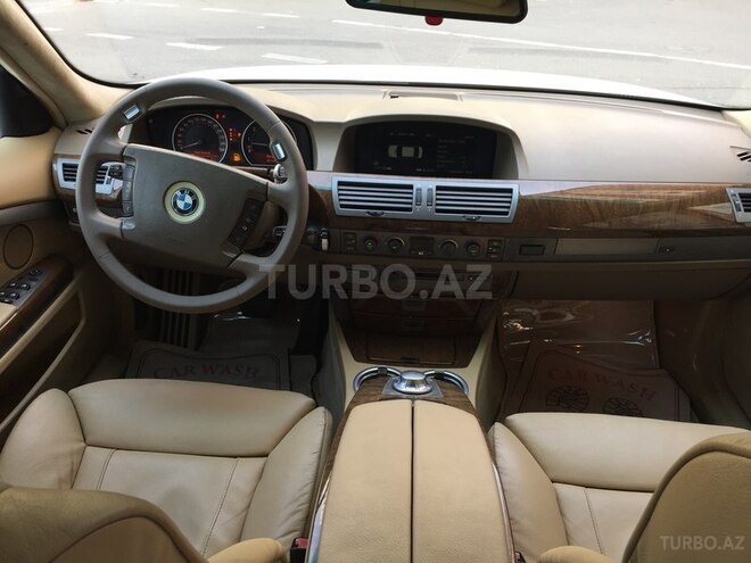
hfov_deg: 61.7
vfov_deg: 48.2
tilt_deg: -28.4
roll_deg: -5.1
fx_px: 629
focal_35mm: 29
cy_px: 282
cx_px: 376
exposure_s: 1/100
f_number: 2.2
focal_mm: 4.15
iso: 40
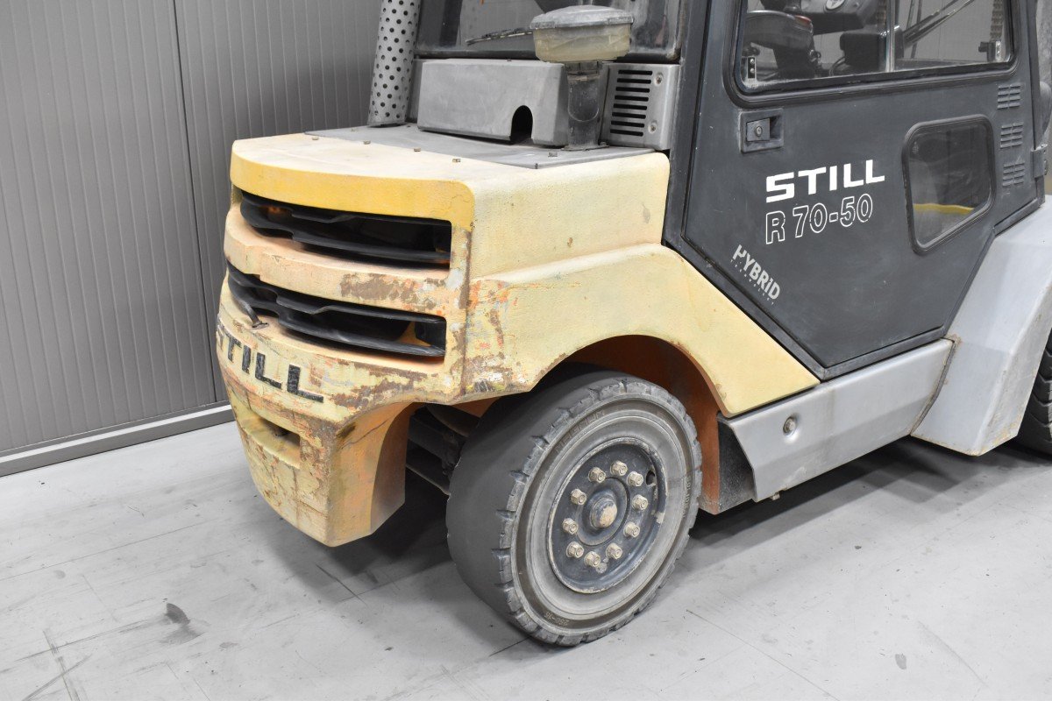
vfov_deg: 38.4
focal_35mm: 34
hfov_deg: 55.1
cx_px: 526
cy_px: 350
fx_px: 1008
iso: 1600
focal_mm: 23
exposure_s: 1/30
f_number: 5.6
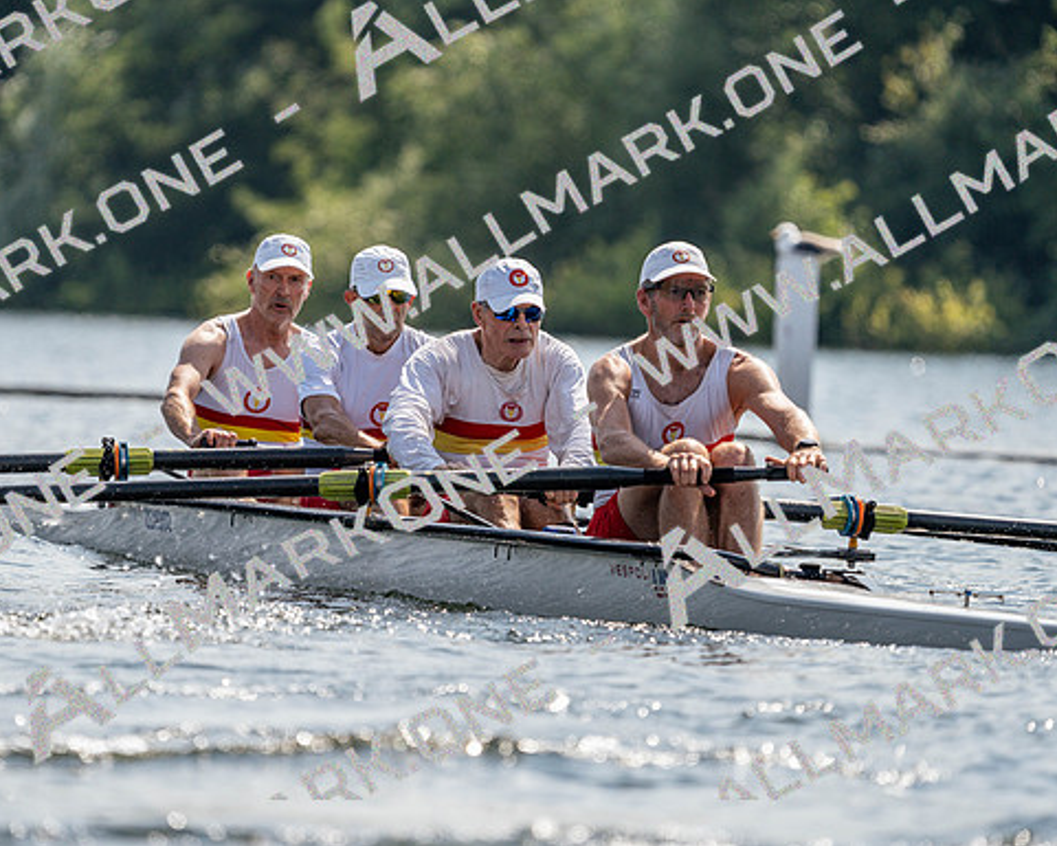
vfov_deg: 3.2
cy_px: 423
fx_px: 14956
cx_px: 472
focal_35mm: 478
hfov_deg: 4.0
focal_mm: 422
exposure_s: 1/1600
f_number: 6.3
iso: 200
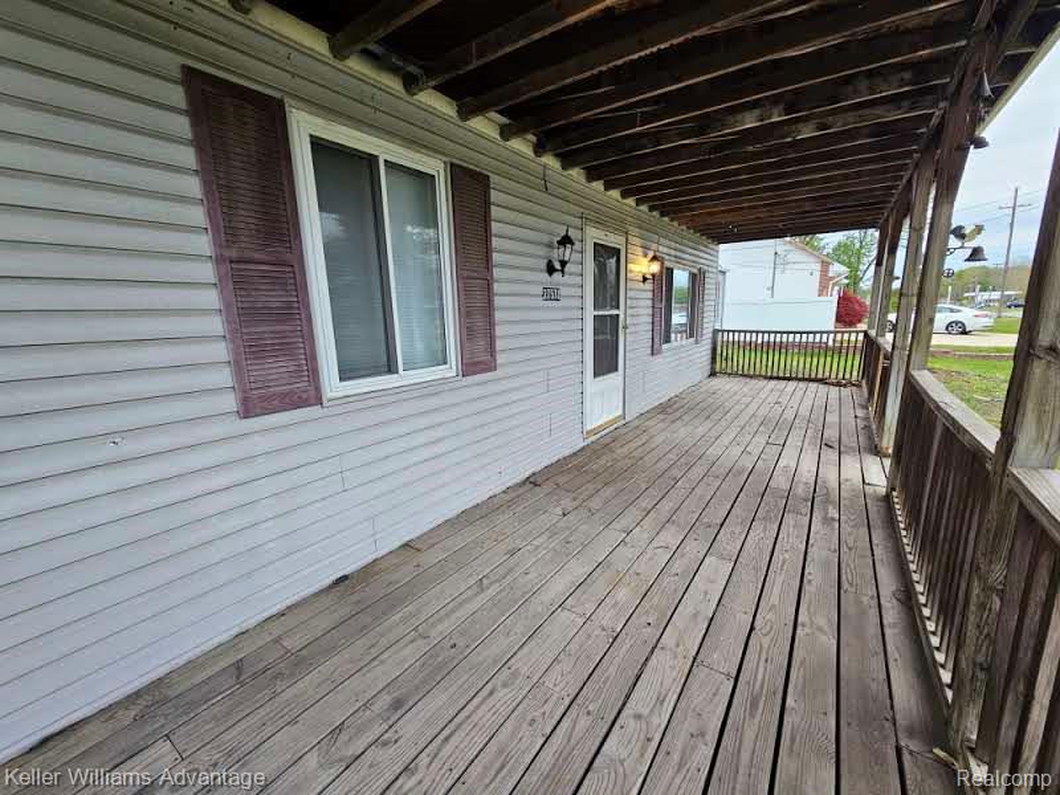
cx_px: 530
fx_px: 398
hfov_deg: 106.2
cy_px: 398
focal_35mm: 13
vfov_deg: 89.9
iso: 160
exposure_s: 1/77.4
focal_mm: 2.2
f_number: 2.2
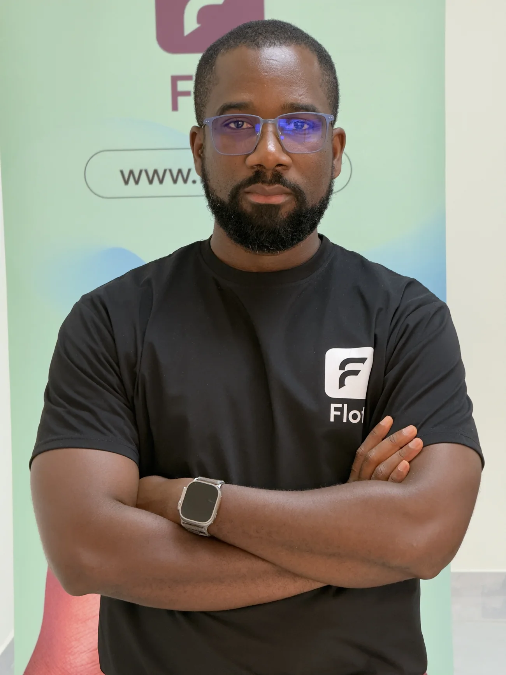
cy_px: 338
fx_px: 2339
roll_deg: +0.1
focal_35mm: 120
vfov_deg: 16.4
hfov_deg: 12.3
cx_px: 253
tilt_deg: -5.2
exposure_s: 1/99
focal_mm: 15.66
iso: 200
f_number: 2.8
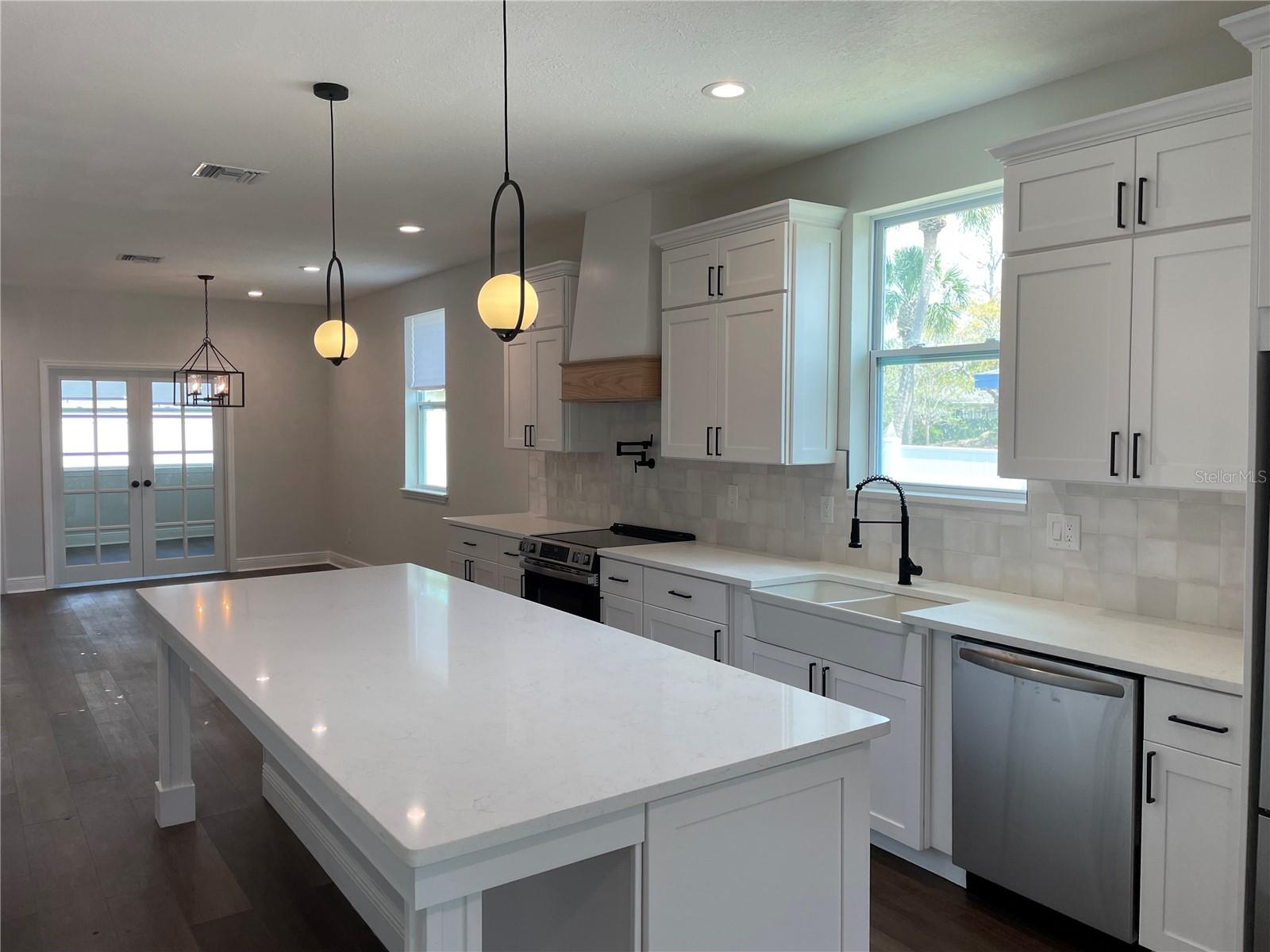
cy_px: 476
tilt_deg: -1.8
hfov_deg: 67.3
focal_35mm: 26
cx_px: 635
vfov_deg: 53.1
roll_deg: +0.6
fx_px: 954
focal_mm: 4.2
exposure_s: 1/120
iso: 50
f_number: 1.6
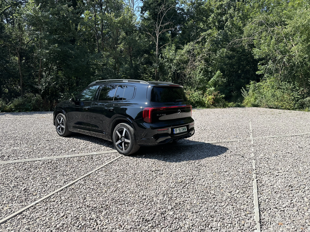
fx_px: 215
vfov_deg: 56.8
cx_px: 155
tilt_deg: -6.9
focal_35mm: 24
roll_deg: -1.0
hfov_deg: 71.6
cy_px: 116
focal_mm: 6.86
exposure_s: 1/3058
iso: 80
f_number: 1.78
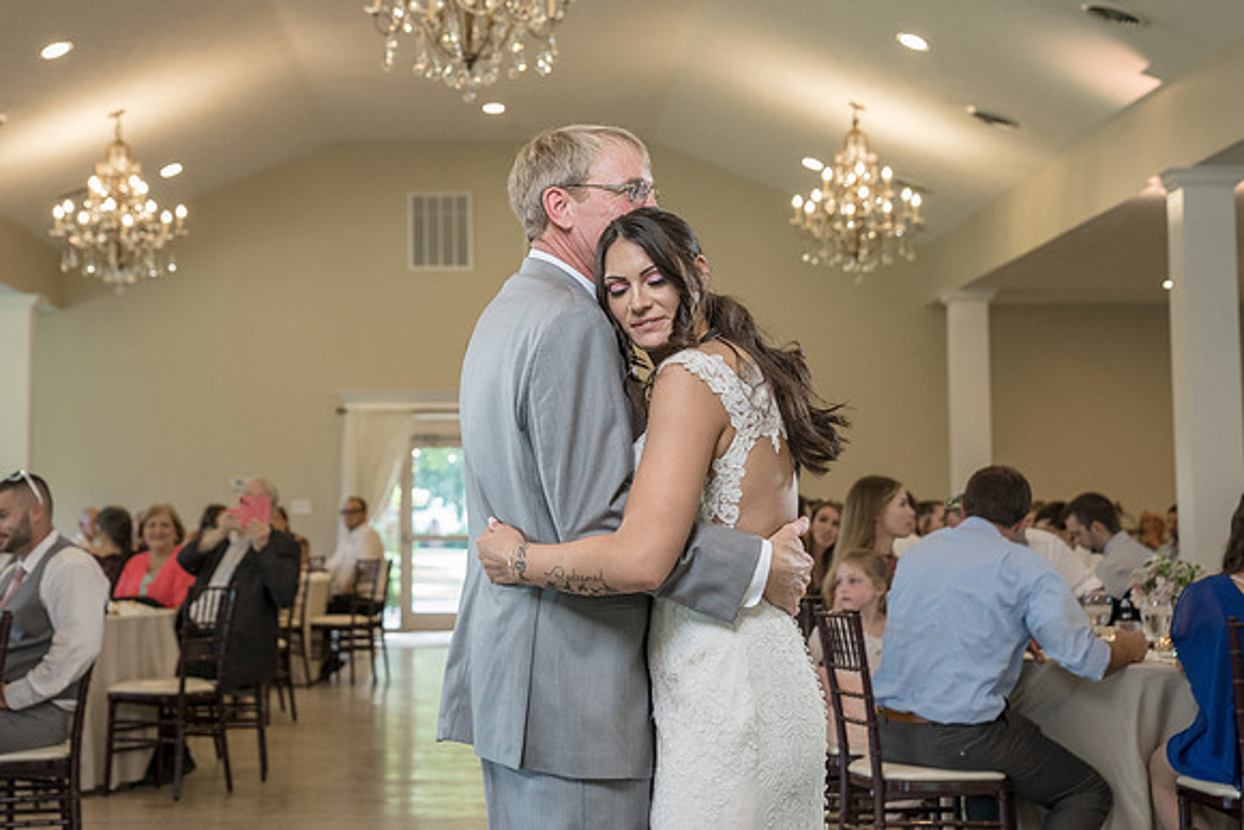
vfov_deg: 19.8
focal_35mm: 69
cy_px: 338
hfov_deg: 29.3
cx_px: 512
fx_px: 2379
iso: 2000
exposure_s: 1/250
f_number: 4
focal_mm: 57
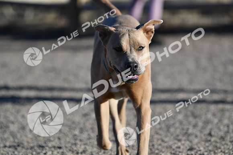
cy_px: 78
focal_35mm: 210
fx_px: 1359
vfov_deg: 6.5
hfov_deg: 9.8
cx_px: 116
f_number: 2.8
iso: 160
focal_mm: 140
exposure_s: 1/4000
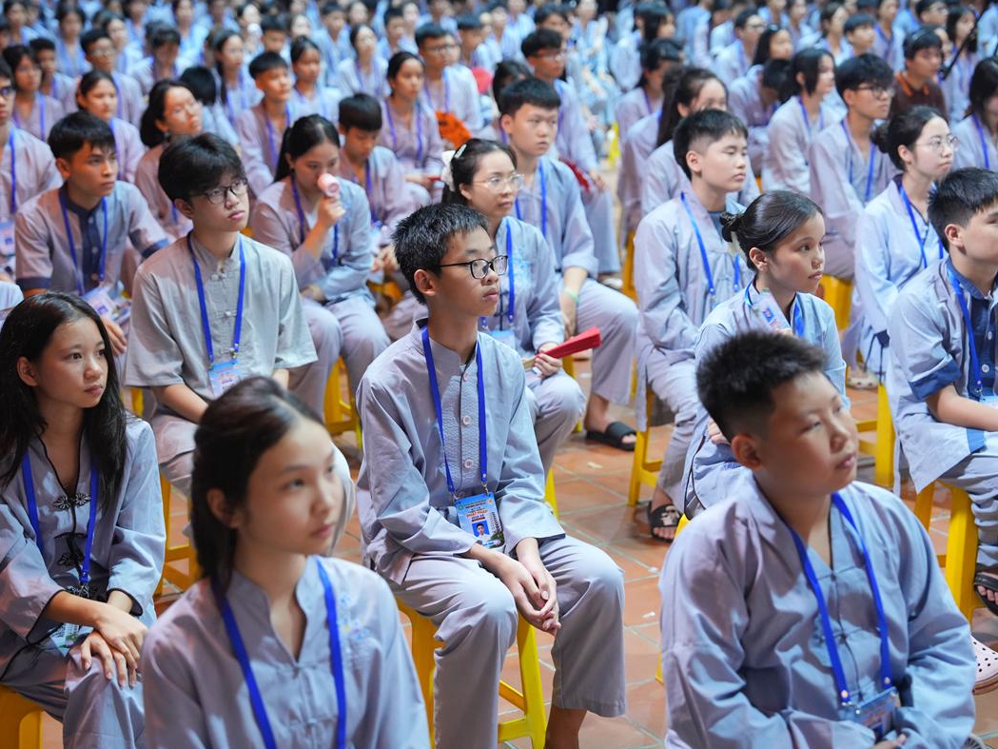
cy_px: 371
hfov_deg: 29.4
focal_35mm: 66
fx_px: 1903
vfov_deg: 22.3
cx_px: 480
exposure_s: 1/125
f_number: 3.2
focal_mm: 60
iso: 3200
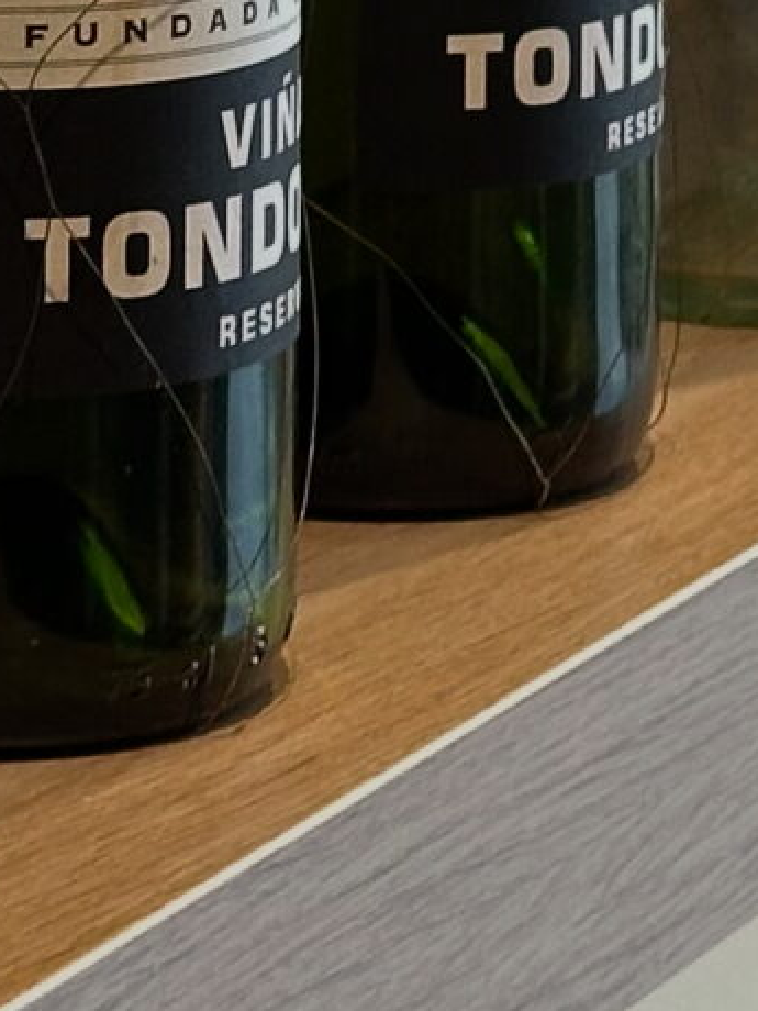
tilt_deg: +1.8
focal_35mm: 267
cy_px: -1549
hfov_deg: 5.6
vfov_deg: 6.9
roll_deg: -0.4
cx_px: 499
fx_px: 7795
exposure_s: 1/50
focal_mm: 6.86
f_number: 1.78
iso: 80
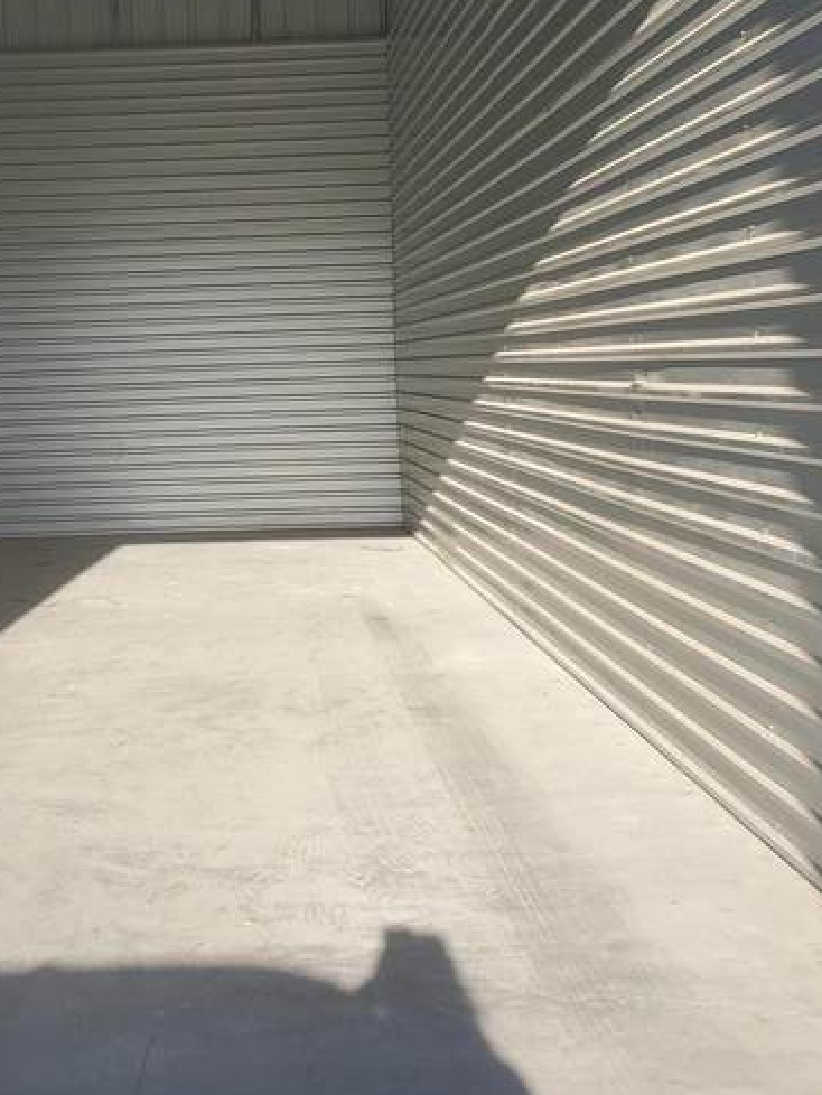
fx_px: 1614
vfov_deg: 36.9
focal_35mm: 51
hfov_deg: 27.9
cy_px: 334
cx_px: 146
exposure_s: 1/566
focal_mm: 4.3
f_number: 2.4
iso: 50
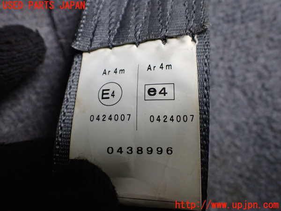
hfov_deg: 60.0
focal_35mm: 30
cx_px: 140
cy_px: 106
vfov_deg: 46.8
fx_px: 244
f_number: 2.3
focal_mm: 5.4
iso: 400
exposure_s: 1/125
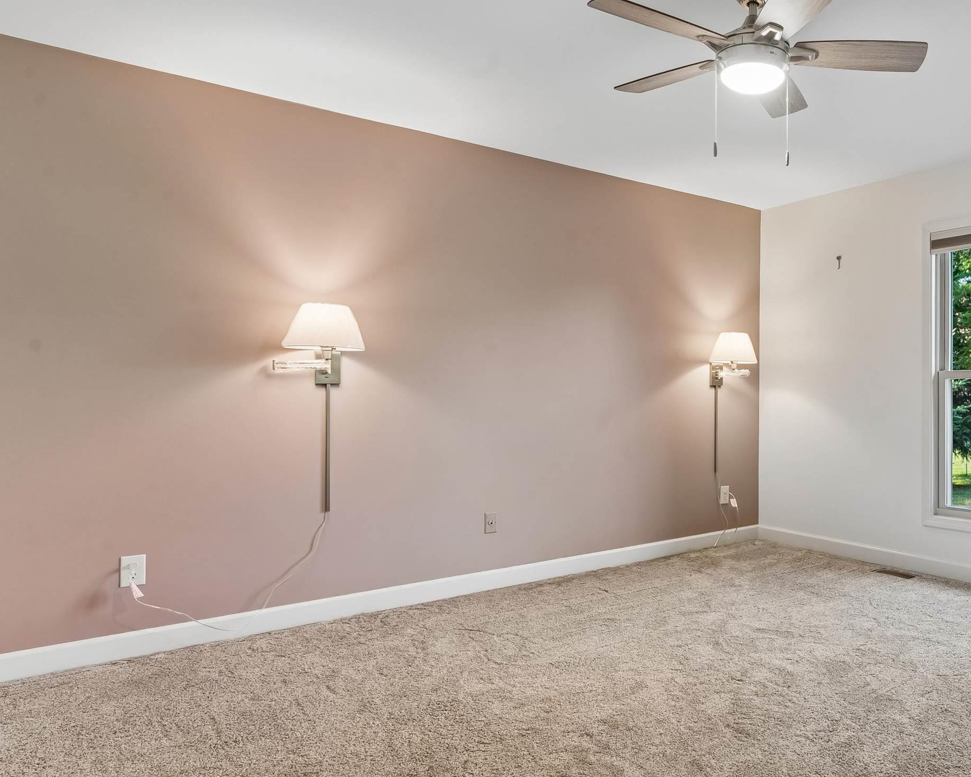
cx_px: 743
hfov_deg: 63.6
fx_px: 718
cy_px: 427
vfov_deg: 56.7
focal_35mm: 25
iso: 200
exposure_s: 1/3.33
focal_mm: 16
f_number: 11
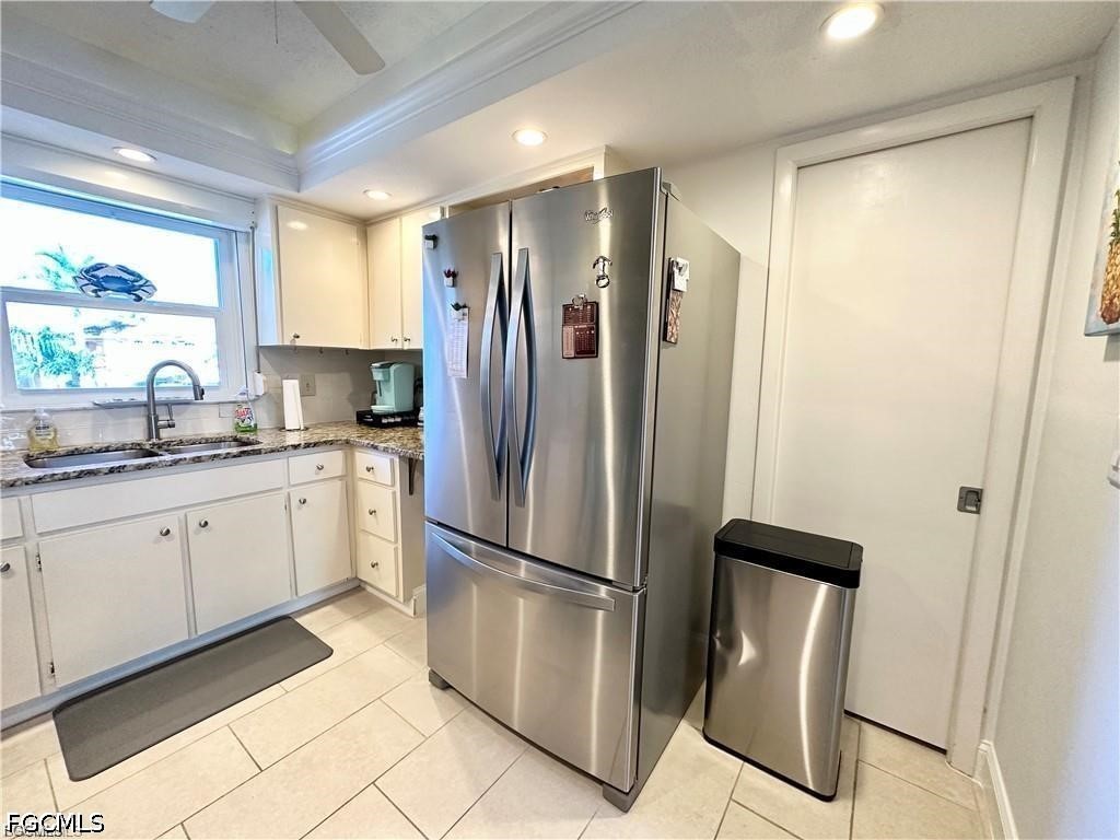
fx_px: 453
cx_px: 560
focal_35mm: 14
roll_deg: -1.5
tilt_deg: -7.4
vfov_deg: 85.7
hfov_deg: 102.1
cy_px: 420
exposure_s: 1/120
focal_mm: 2.22
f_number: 2.2
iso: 320
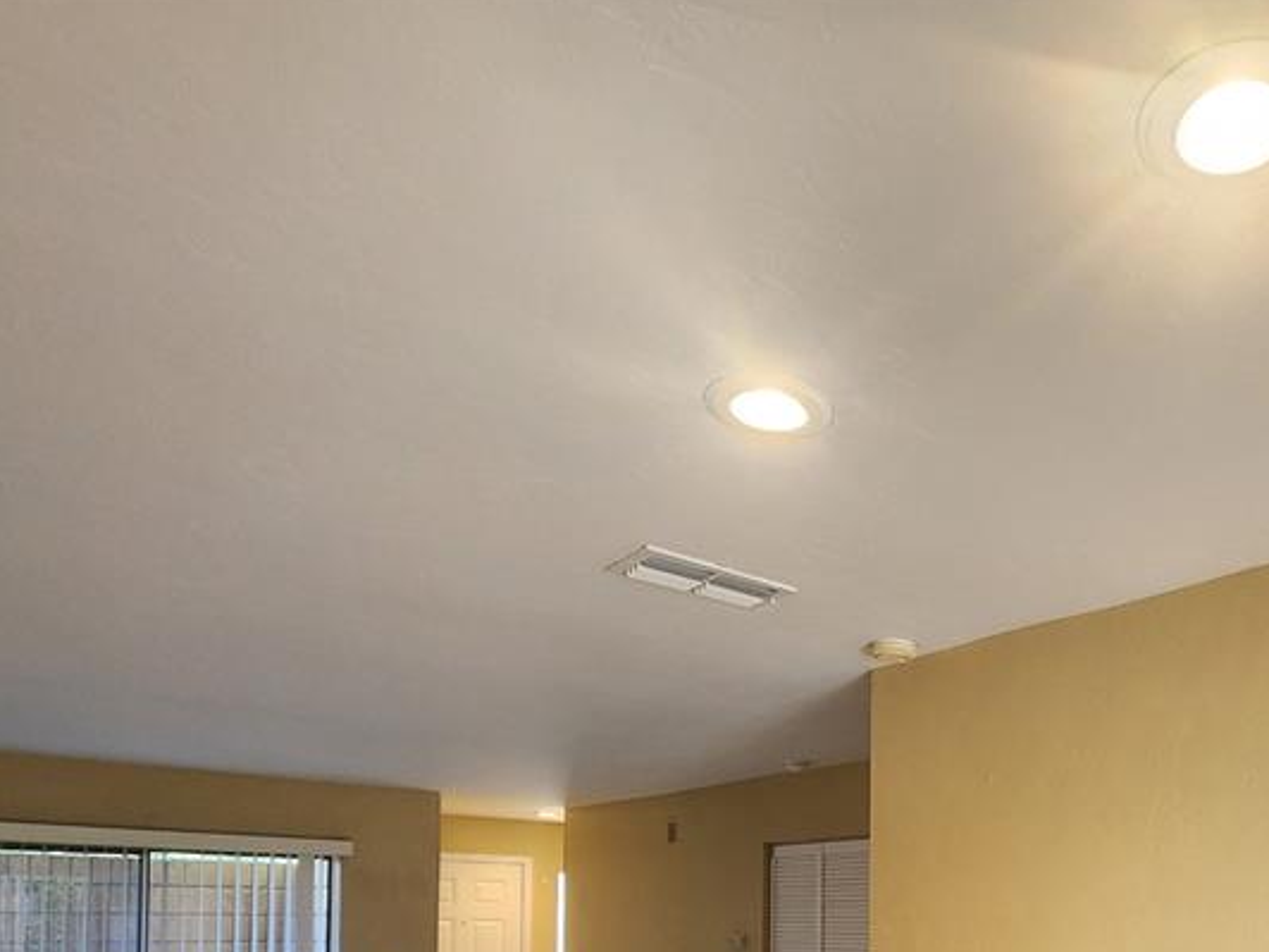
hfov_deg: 63.5
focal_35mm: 25
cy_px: 902
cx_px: 1011
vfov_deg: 47.7
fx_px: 916
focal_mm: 2.2
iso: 200
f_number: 2.2
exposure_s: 1/60
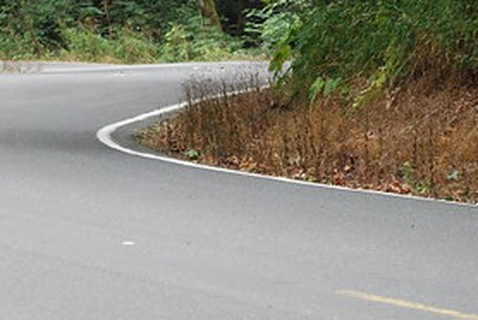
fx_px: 3536
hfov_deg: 7.7
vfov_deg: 5.2
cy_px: 109
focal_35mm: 266
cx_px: 96
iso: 1600
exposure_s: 1/160
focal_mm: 85
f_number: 5.6
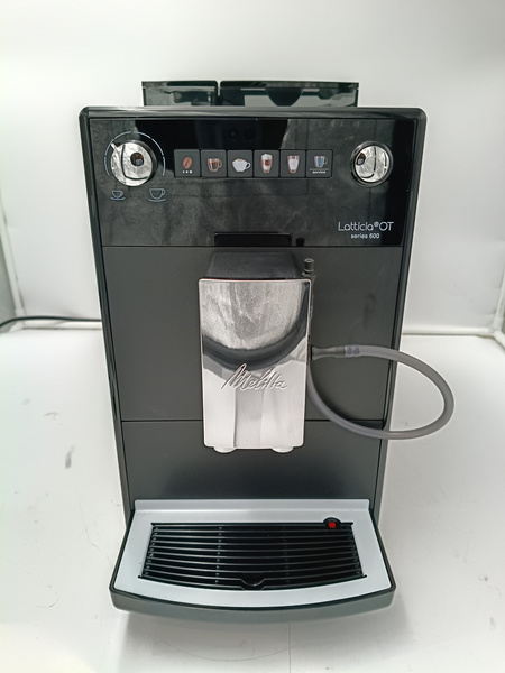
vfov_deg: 67.3
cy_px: 336
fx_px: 506
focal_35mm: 26
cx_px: 252
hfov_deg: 53.1
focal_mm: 4.81
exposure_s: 1/100
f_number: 1.8
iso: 230
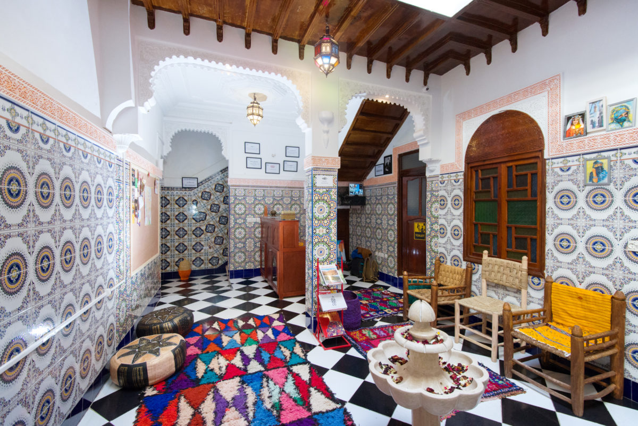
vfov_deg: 73.8
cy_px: 213
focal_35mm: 16
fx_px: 284
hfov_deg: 96.7
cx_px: 319
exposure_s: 1/125
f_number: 5.6
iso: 3200
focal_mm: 16
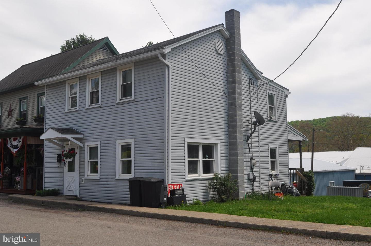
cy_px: 123
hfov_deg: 49.6
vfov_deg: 34.1
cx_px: 186
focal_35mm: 39
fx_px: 401
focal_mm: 26
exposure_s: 1/200
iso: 200
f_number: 13
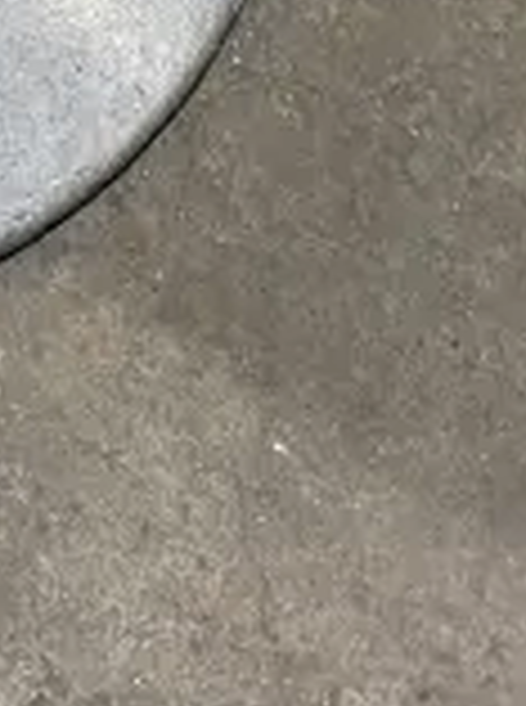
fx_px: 2746
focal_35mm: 135
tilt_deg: -56.2
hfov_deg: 10.2
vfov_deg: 13.0
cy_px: -650
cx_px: -490
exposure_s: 1/60
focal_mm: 4.25
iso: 200
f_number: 1.8
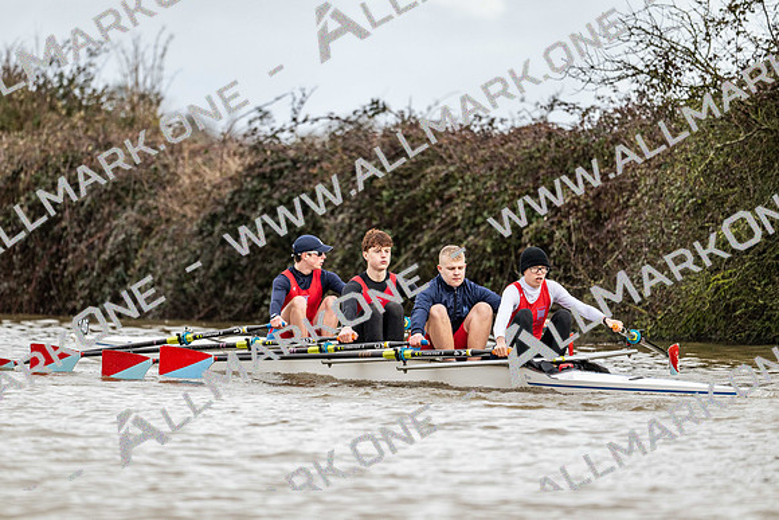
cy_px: 260
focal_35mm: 400
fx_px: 8657
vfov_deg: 3.4
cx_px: 390
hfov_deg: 5.2
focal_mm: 400
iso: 640
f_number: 4.5
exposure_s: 1/1600
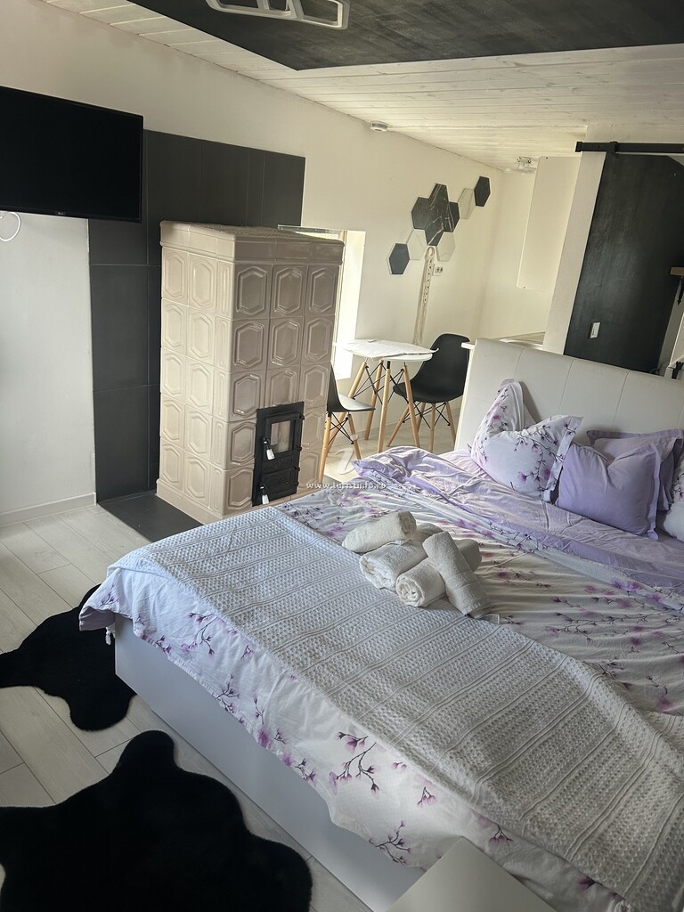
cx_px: 342
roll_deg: -6.1
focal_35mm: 26
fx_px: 685
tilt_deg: -21.7
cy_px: 456
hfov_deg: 53.1
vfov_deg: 67.3
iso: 125
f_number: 1.5
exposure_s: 1/85
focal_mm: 5.7
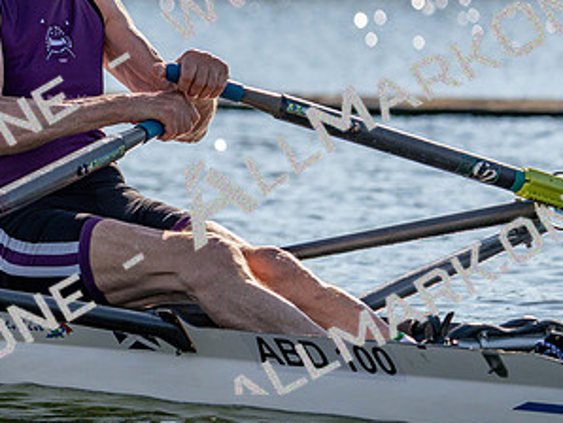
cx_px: 23
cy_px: 71
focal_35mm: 374
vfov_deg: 4.0
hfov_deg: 5.3
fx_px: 6088
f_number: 5.6
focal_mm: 200
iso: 200
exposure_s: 1/1600
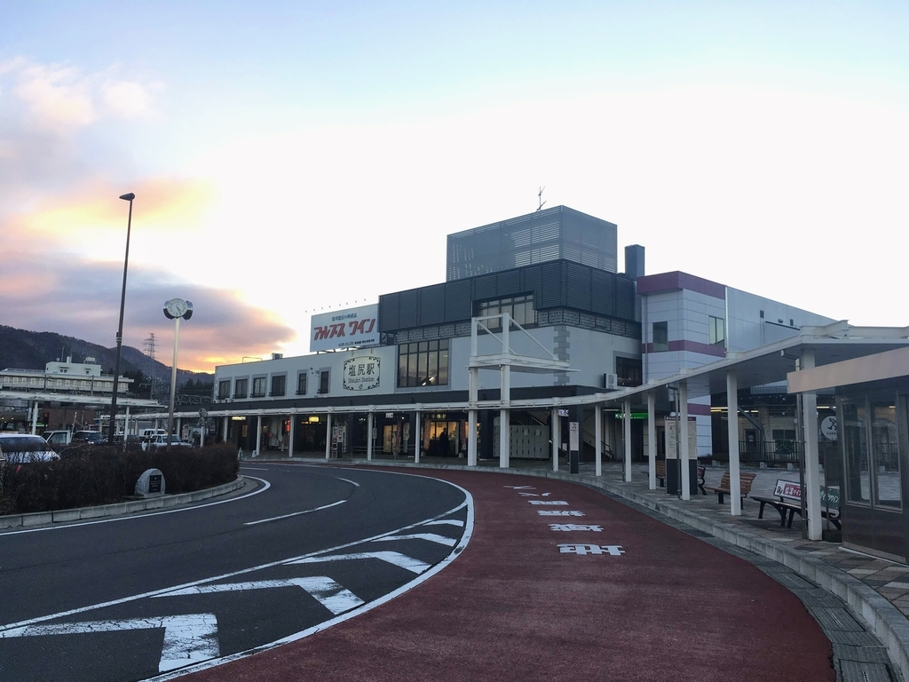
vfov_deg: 48.2
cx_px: 454
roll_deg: -1.3
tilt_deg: +6.8
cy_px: 341
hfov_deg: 61.7
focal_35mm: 29
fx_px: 762
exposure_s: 1/131
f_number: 2.2
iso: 25
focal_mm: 4.15
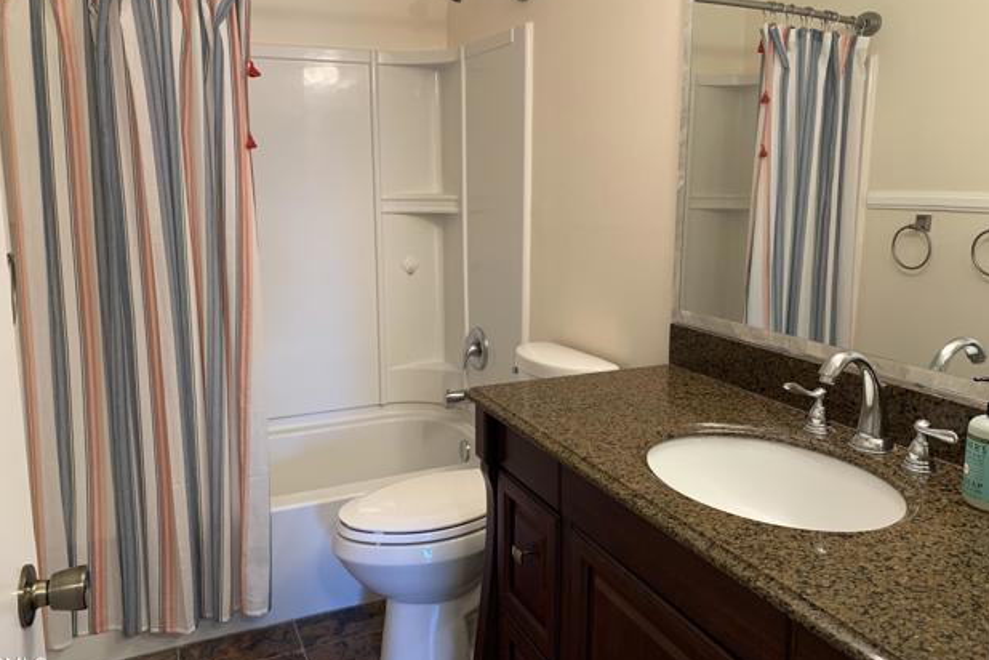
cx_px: 483
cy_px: 311
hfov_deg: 65.5
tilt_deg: -11.2
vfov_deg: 46.4
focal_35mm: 28
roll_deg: +0.7
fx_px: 769
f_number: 1.8
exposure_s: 1/60
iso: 125
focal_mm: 4.25
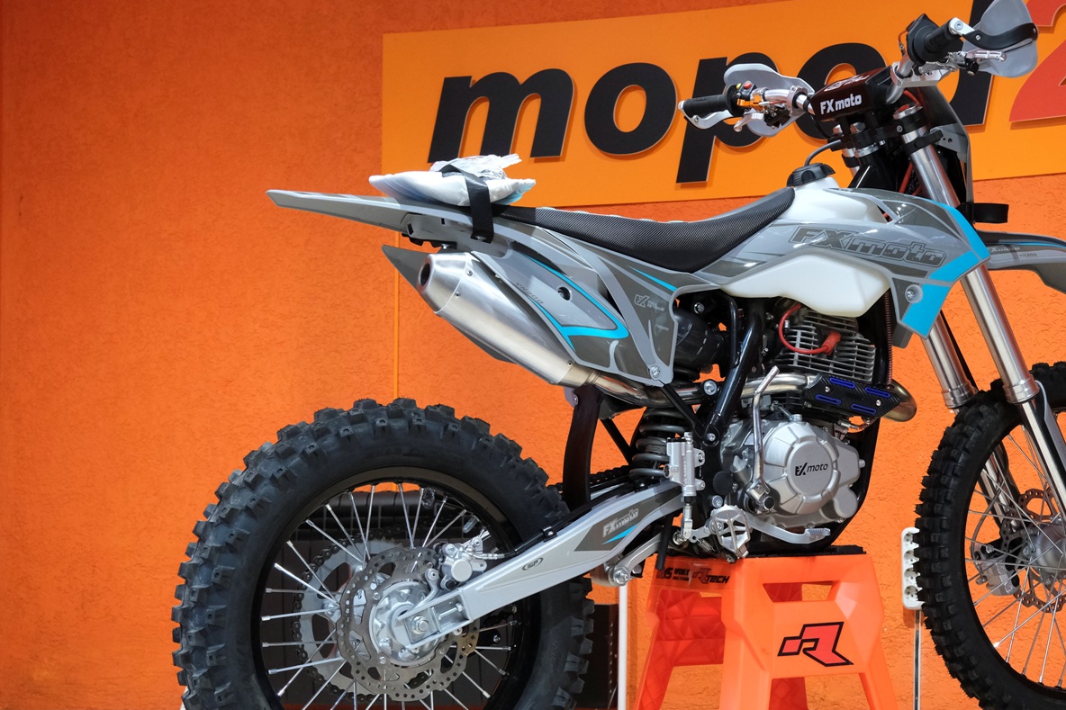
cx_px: 691
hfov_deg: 27.6
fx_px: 2161
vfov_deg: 18.7
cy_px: 380
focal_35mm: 73
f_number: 4
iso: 2000
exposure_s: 1/100
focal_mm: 35.8
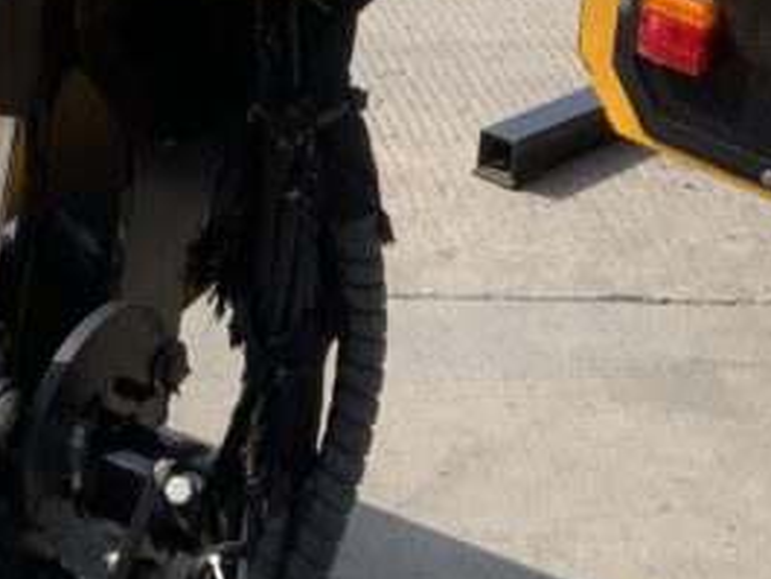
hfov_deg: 17.0
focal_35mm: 112
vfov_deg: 13.1
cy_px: 52
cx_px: -79
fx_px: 2496
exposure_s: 1/1311
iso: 16
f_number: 1.8
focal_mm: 3
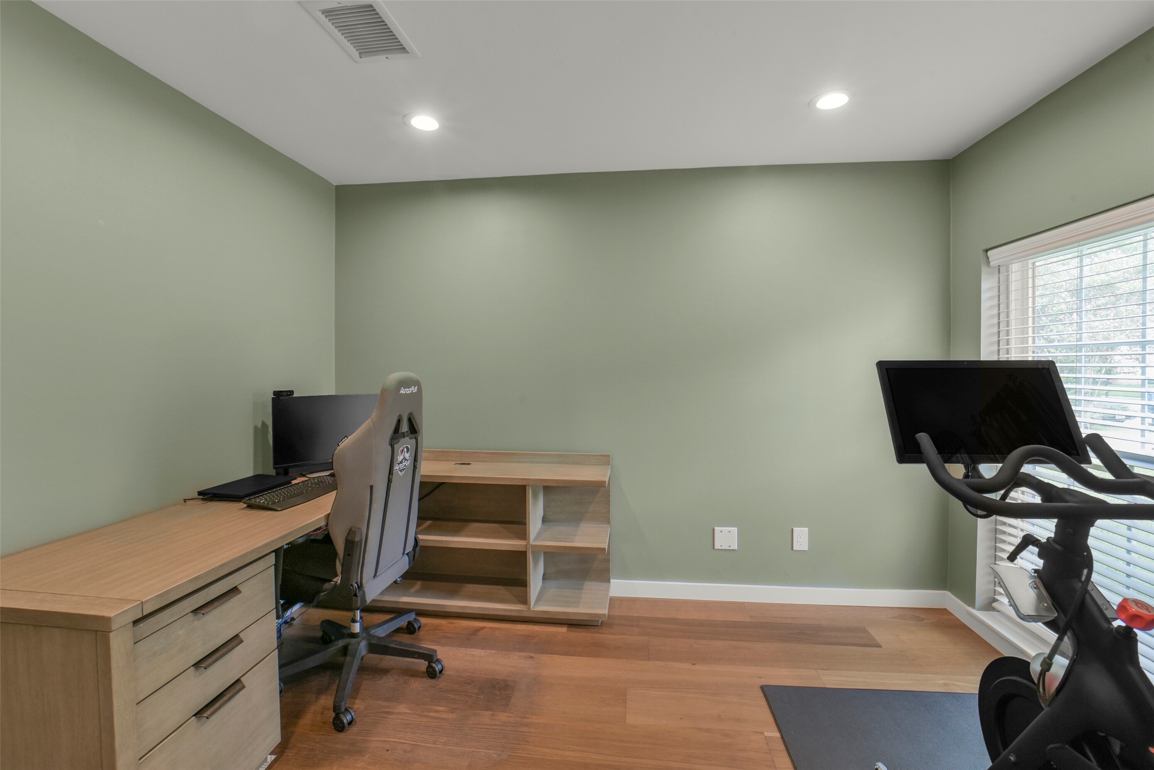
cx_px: 577
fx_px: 449
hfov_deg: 104.2
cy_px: 385
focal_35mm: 14
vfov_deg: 81.2
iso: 500
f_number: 11
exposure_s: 1/15
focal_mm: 14
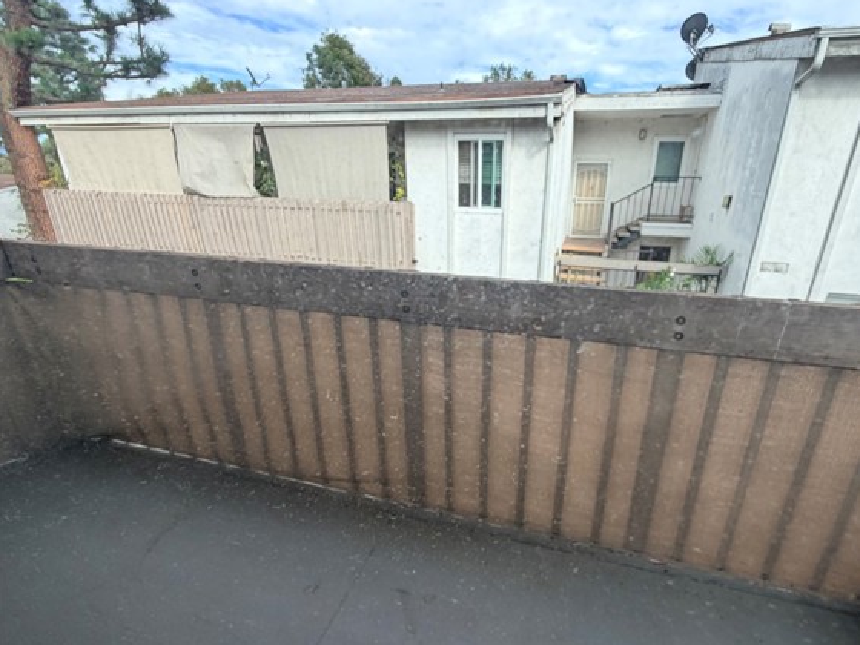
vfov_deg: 78.1
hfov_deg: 93.9
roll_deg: -0.8
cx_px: 488
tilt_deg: -19.1
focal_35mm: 16
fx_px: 398
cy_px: 327
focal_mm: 2.22
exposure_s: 1/222
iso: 50
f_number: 2.2
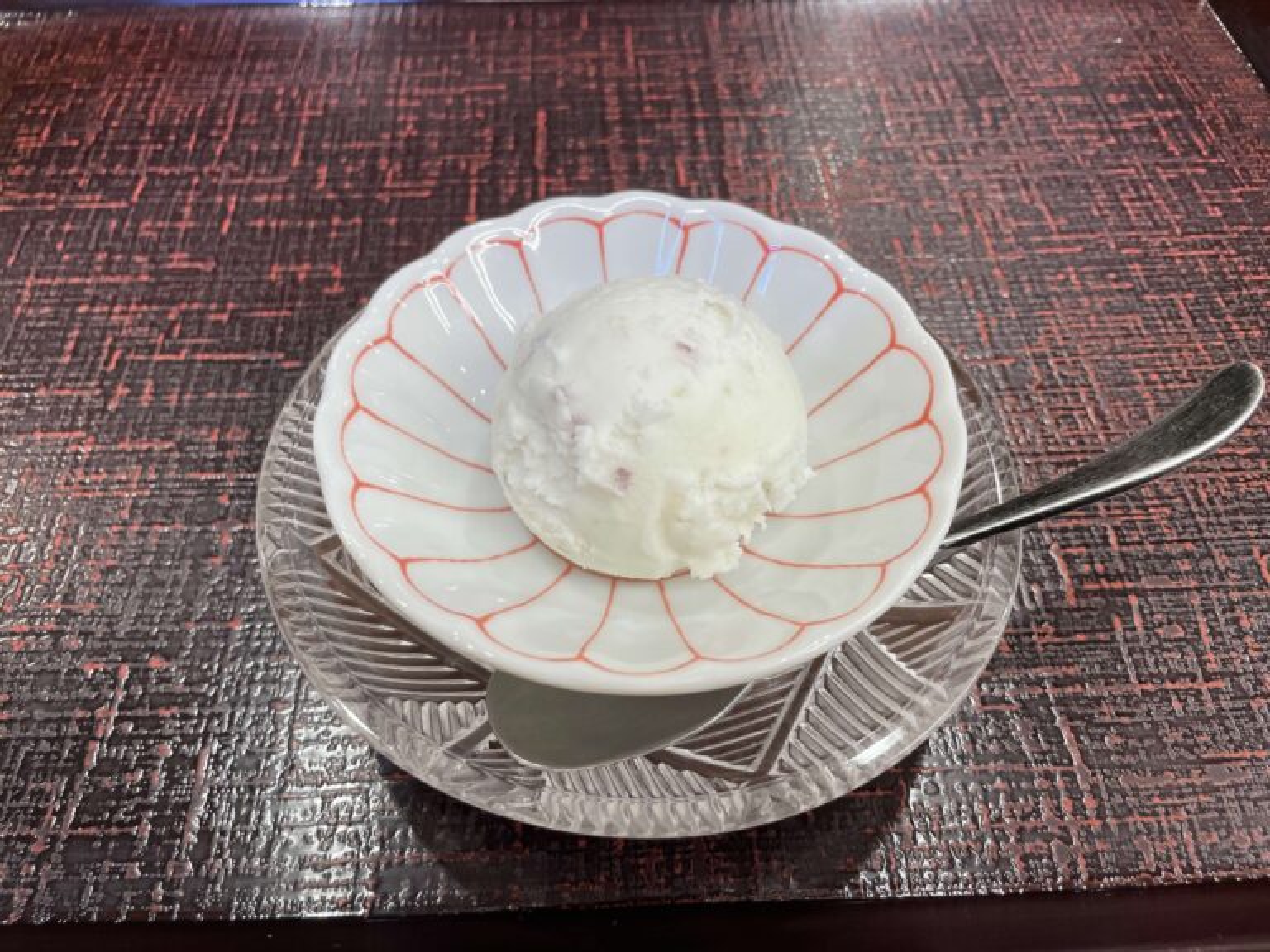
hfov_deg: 67.3
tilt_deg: -59.0
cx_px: 635
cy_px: 476
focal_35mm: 26
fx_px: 954
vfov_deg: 53.1
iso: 64
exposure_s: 1/100
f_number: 1.6
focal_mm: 4.2
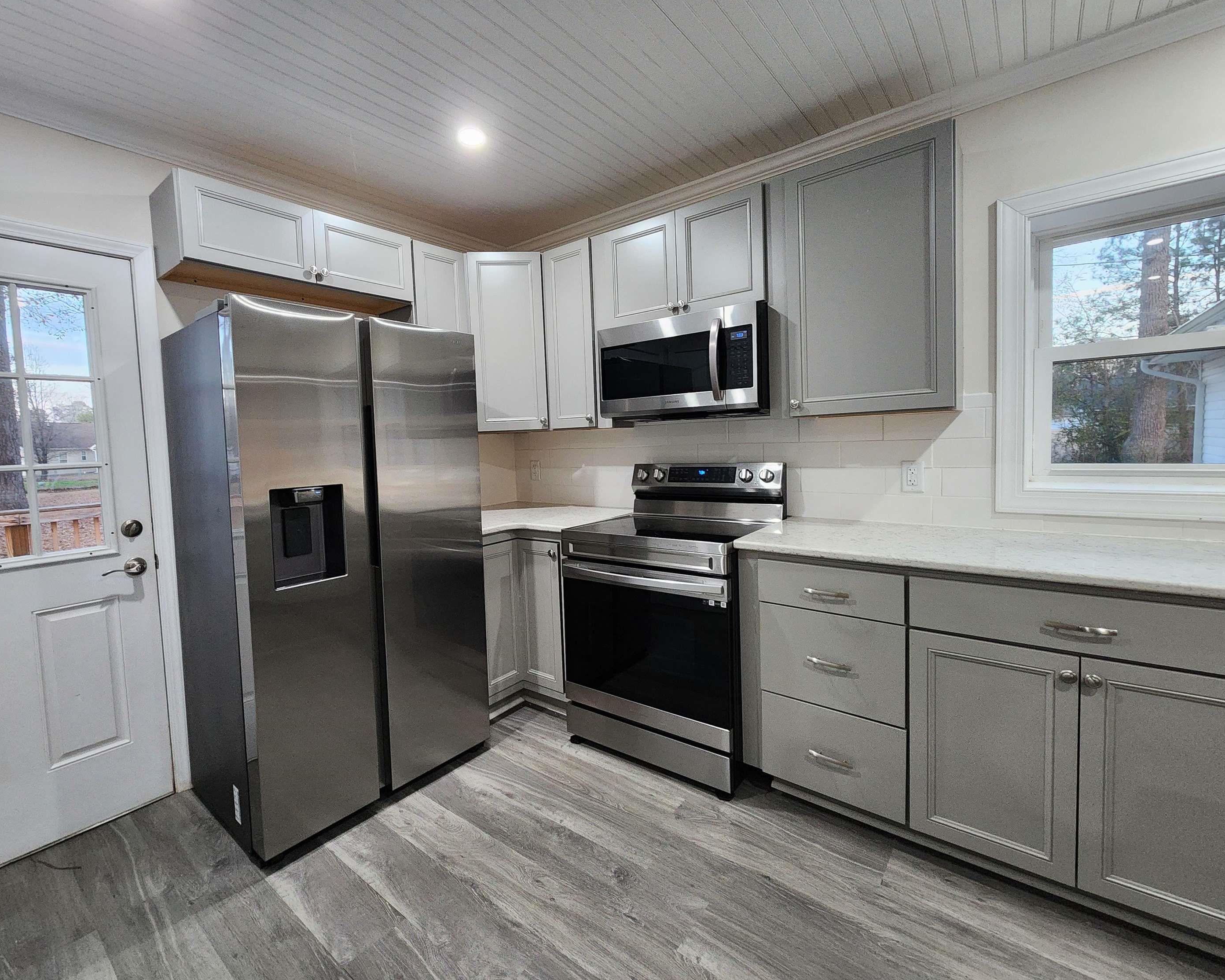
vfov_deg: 88.0
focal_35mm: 14
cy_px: 475
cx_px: 581
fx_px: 508
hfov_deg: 100.6
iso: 400
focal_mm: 2.2
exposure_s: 1/40
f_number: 2.2
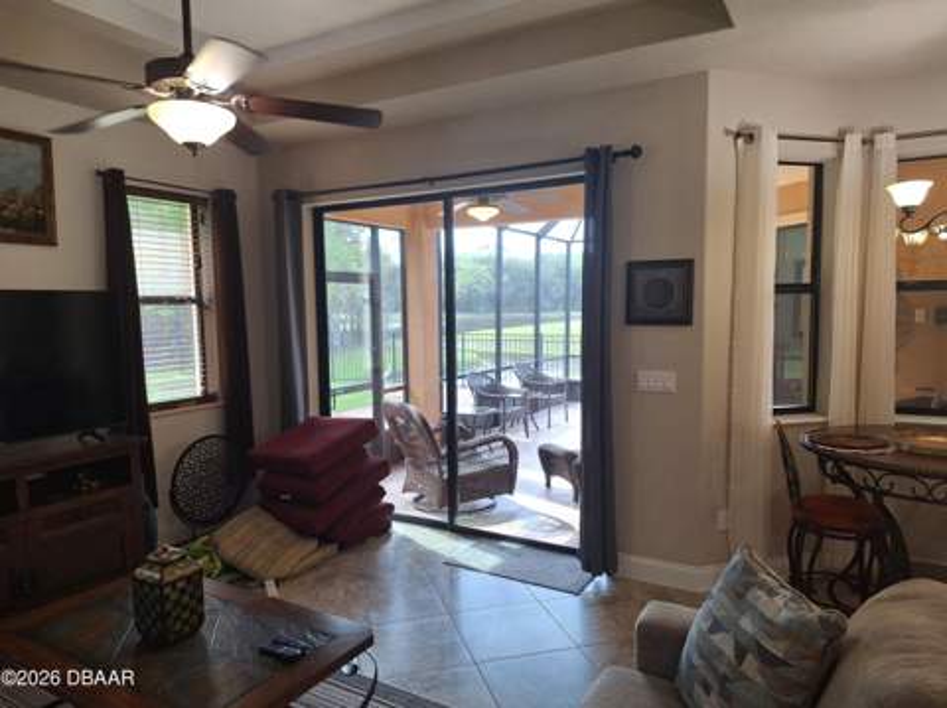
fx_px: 629
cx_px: 474
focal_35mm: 23
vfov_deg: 58.8
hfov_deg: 74.0
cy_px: 354
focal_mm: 5.54
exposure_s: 1/120
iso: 80
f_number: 1.8
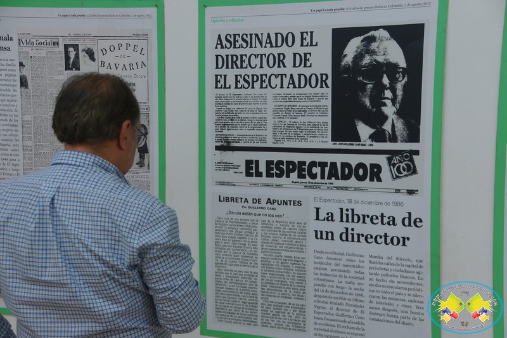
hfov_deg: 29.9
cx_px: 254
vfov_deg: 20.2
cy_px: 169
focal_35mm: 68
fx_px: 950
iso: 400
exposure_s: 1/60
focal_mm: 45
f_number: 4.5
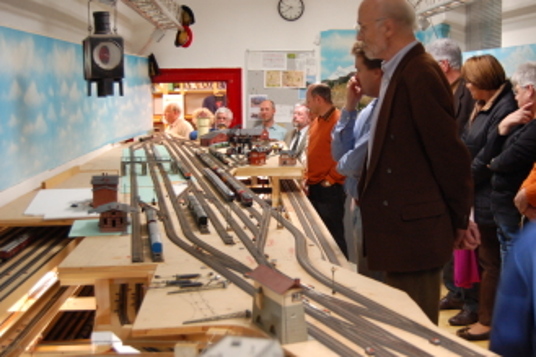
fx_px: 759
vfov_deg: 26.4
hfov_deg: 38.8
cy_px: 158
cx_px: 318
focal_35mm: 51
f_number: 4.2
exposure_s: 1/20
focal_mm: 28
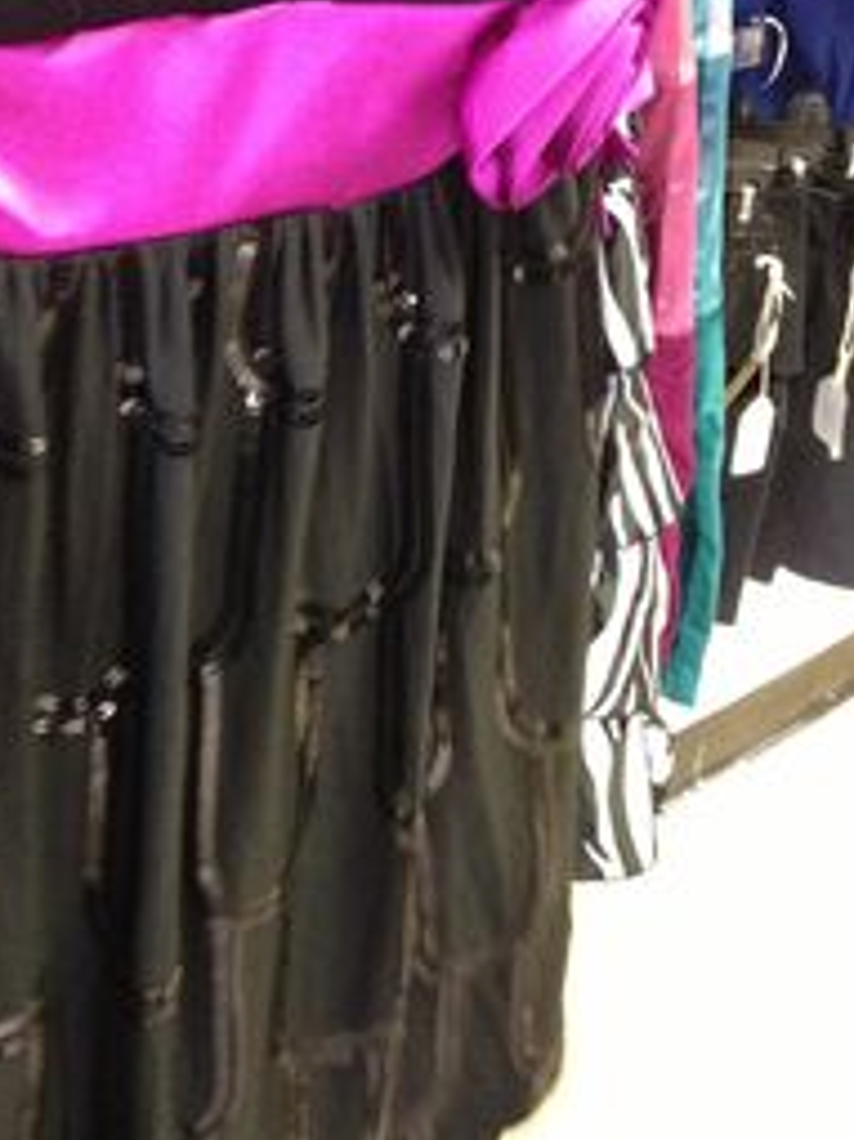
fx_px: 2173
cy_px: 286
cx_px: 206
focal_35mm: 66
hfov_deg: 22.0
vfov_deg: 29.0
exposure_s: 1/17
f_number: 2.4
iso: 400
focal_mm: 4.28
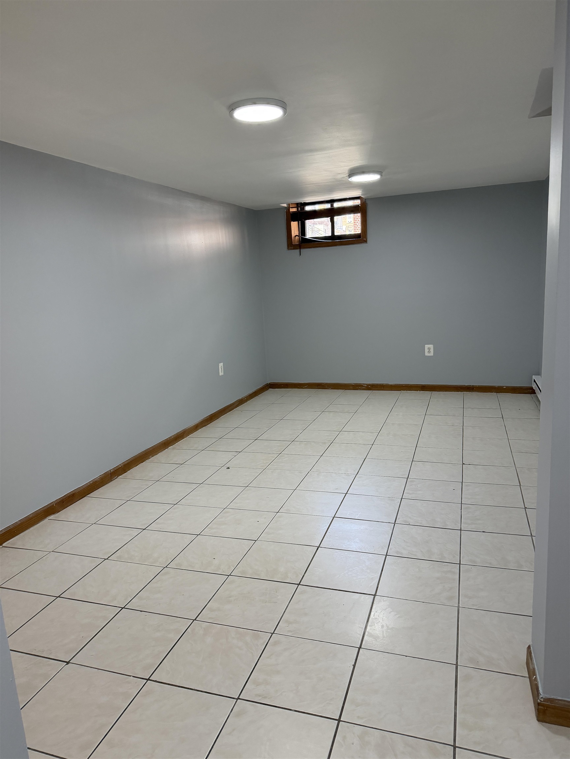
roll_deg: +3.5
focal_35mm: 24
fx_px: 527
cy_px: 380
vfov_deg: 71.6
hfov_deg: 56.8
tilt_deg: -11.1
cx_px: 285
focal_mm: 6.76
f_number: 1.78
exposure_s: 1/120
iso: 250
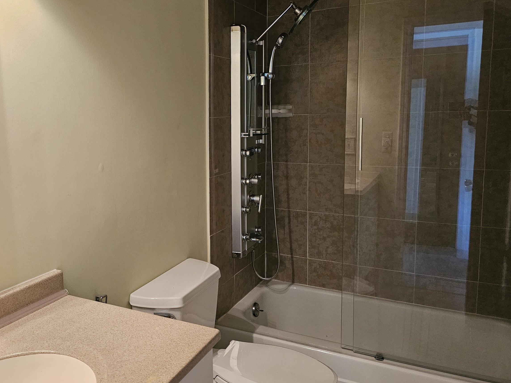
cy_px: 175
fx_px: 458
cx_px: 189
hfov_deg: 57.6
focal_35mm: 31
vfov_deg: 45.4
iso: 800
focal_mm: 6.3
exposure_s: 1/120
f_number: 1.7
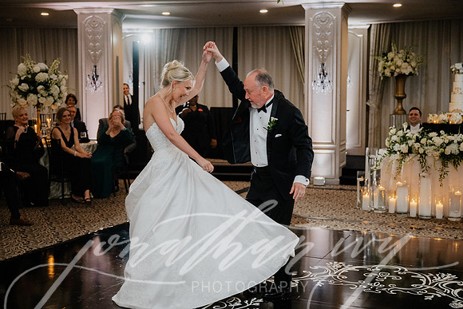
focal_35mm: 48
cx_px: 232
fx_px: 617
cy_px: 154
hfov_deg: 41.1
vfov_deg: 28.1
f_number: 2.8
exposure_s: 1/160
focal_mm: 48
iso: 2500
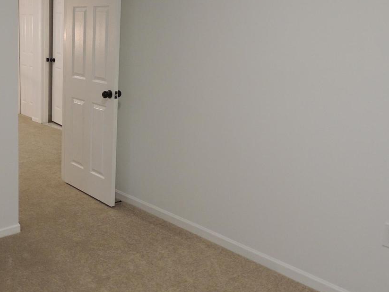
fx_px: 472
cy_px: 115
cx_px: 104
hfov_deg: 43.5
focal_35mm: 42
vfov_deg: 34.2
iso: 220
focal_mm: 4.3
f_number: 3
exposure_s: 1/30
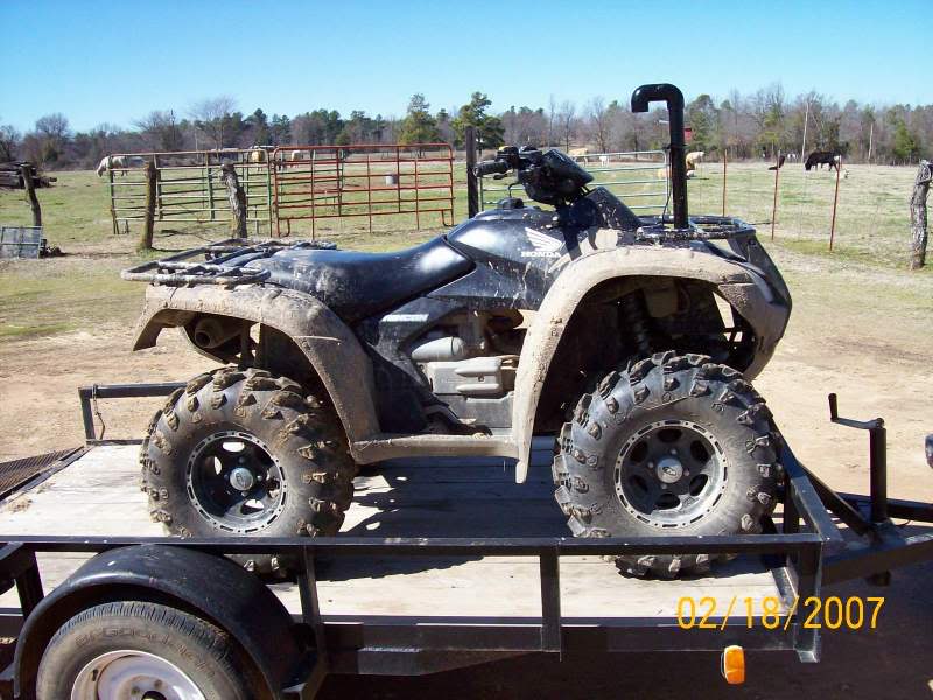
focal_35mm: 36
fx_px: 970
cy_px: 350
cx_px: 466
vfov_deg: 39.7
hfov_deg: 51.4
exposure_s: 1/412
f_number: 4.8
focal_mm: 6
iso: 80
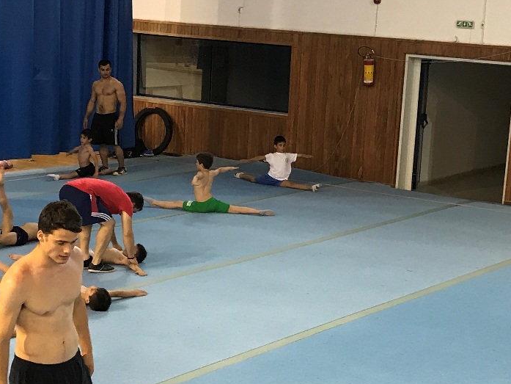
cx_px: 288
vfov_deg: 18.1
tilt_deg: -12.4
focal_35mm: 81
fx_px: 1196
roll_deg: -2.4
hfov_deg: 24.1
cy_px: 267
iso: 40
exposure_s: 1/20
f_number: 1.8
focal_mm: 3.99
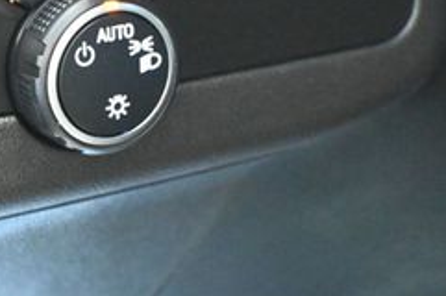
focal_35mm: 110
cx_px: 50
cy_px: -91
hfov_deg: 18.4
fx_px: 1357
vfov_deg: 12.1
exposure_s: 1/5
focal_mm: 27.5
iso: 12800
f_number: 4.5
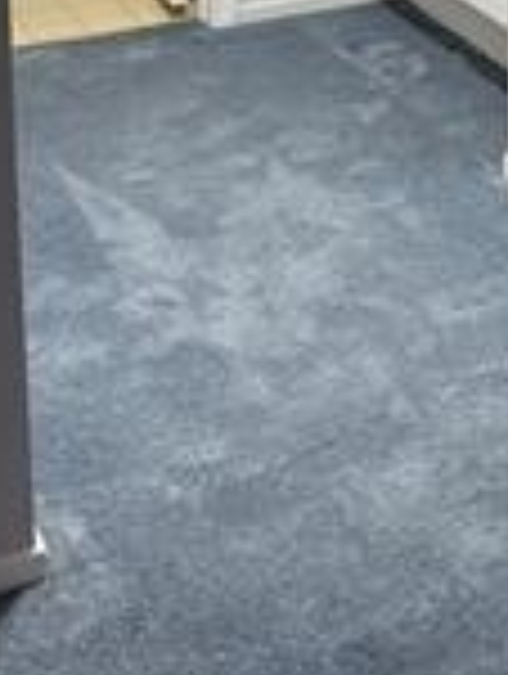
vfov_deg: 18.3
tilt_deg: -7.3
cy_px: -320
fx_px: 1873
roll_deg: -0.7
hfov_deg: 14.5
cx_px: 733
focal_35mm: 96
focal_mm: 6.76
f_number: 1.78
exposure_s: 1/60
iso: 160
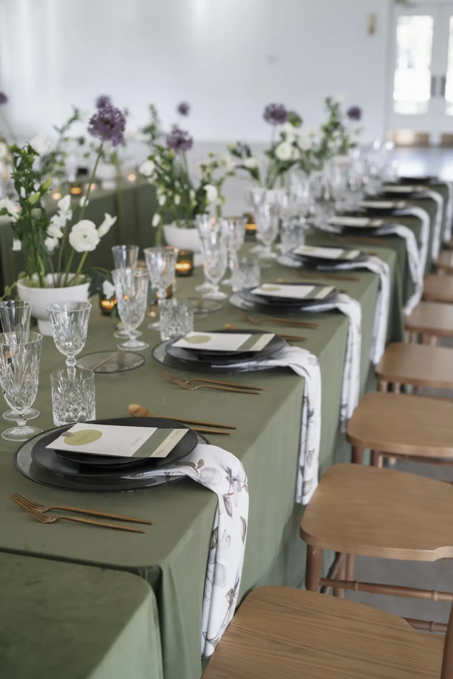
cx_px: 226
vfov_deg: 39.6
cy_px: 340
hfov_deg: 27.0
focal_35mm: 50
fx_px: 944
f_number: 3.2
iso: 800
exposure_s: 1/320
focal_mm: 50
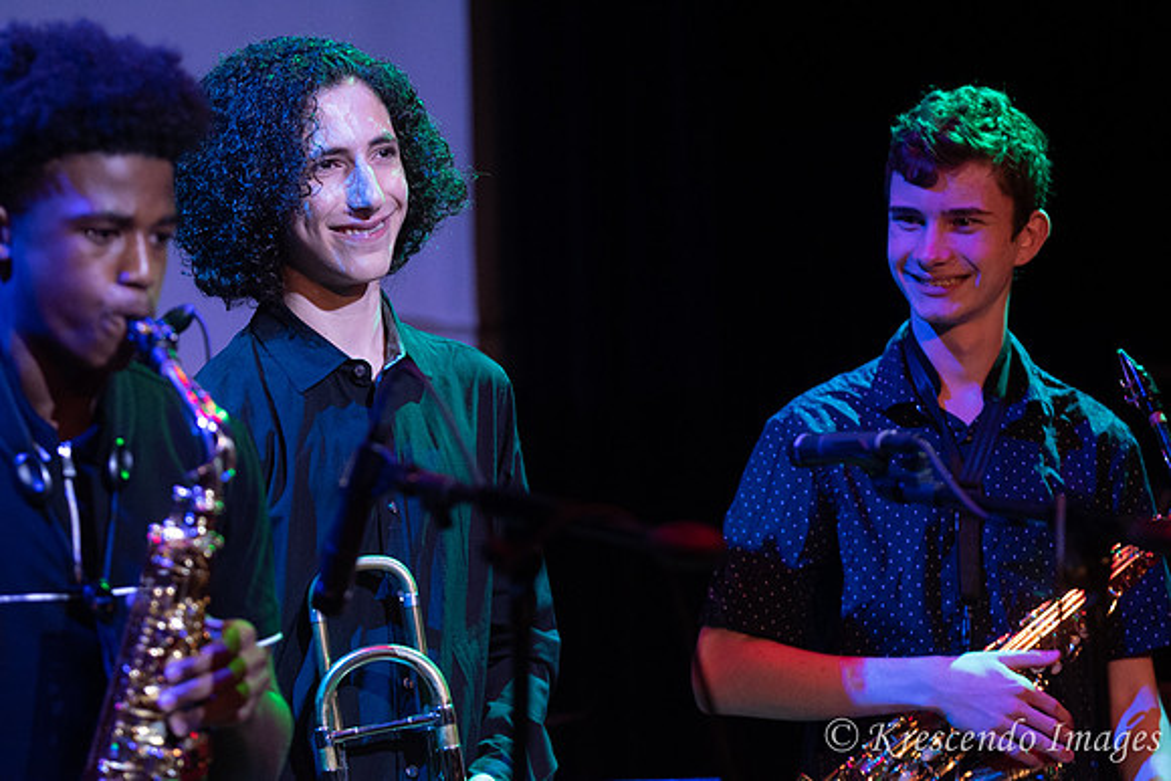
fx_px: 5368
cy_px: 390
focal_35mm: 165
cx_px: 586
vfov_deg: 8.3
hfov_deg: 12.4
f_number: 2.8
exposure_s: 1/200
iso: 1600
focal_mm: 110
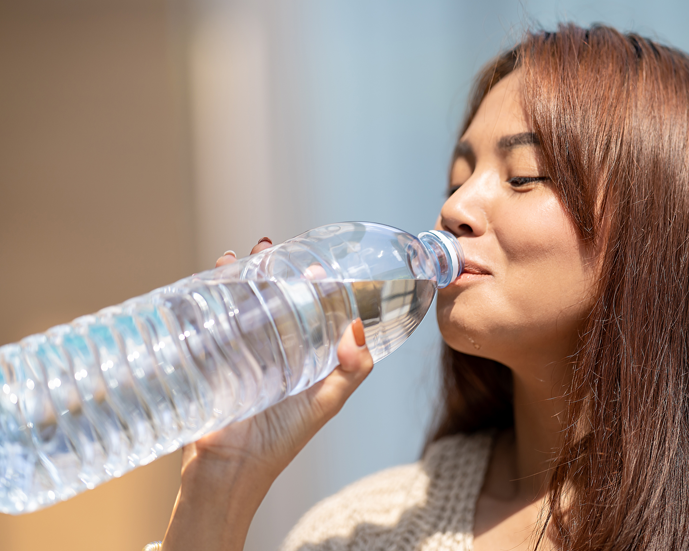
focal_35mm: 185
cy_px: 278
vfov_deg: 8.4
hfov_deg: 10.4
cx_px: 401
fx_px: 3772
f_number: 1.8
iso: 100
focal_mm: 135
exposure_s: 1/2500
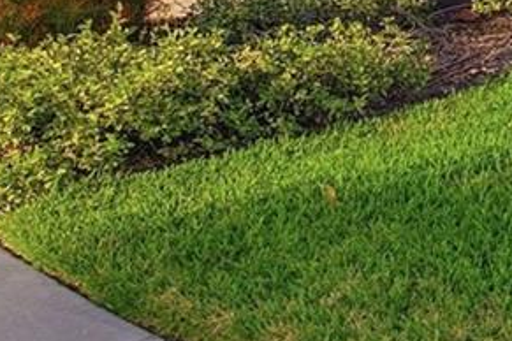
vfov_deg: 14.3
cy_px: -197
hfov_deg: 15.1
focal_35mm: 88
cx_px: 1188
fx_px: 1251
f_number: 8
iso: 100
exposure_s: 1/1000
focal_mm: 16
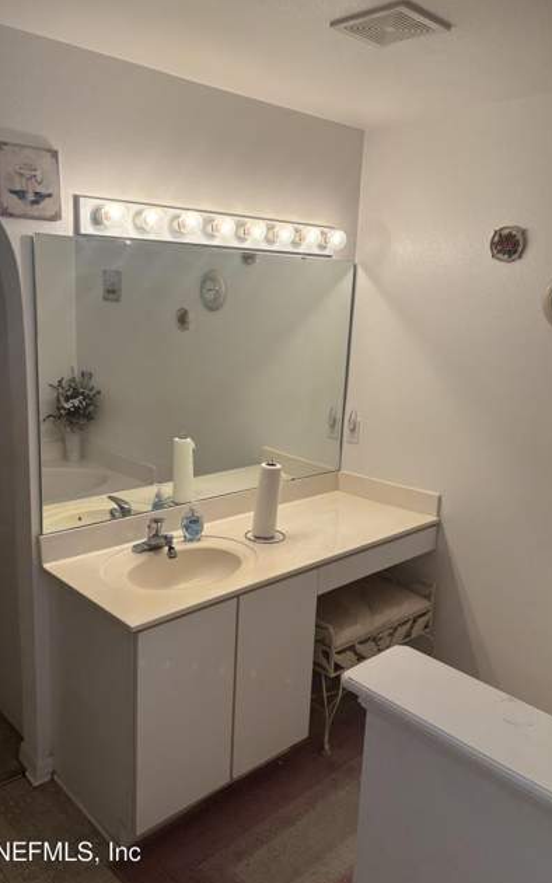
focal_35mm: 28
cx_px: 245
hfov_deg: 44.5
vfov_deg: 66.5
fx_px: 674
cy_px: 444
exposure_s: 1/120
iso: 80
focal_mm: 5.96
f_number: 1.6
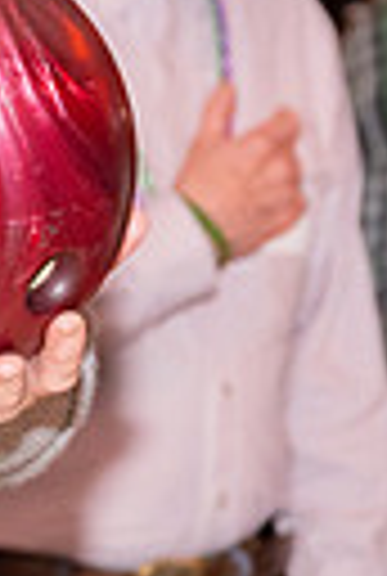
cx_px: -734
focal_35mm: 363
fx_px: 5822
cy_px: 117
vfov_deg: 5.7
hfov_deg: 3.7
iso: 2000
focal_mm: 69
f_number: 5.6
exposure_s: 1/100
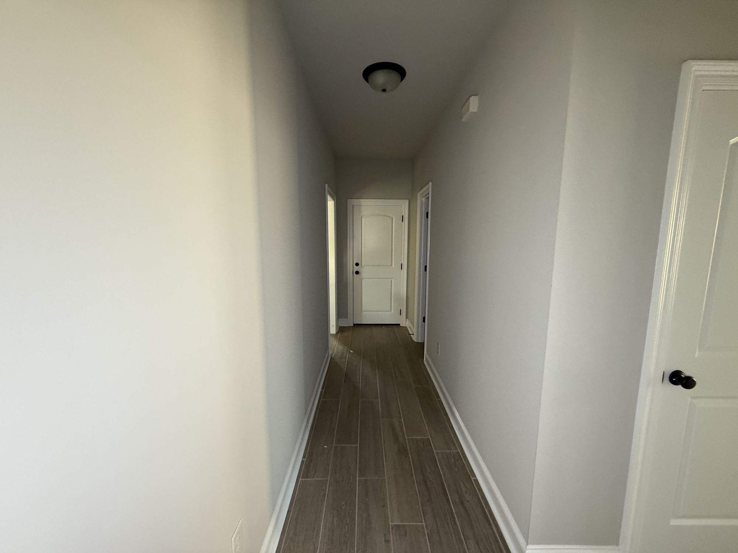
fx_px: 298
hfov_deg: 102.1
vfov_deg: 85.7
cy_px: 276
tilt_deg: -3.5
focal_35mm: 14
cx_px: 369
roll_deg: -0.4
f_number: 2.2
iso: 400
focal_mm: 2.22
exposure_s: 1/60
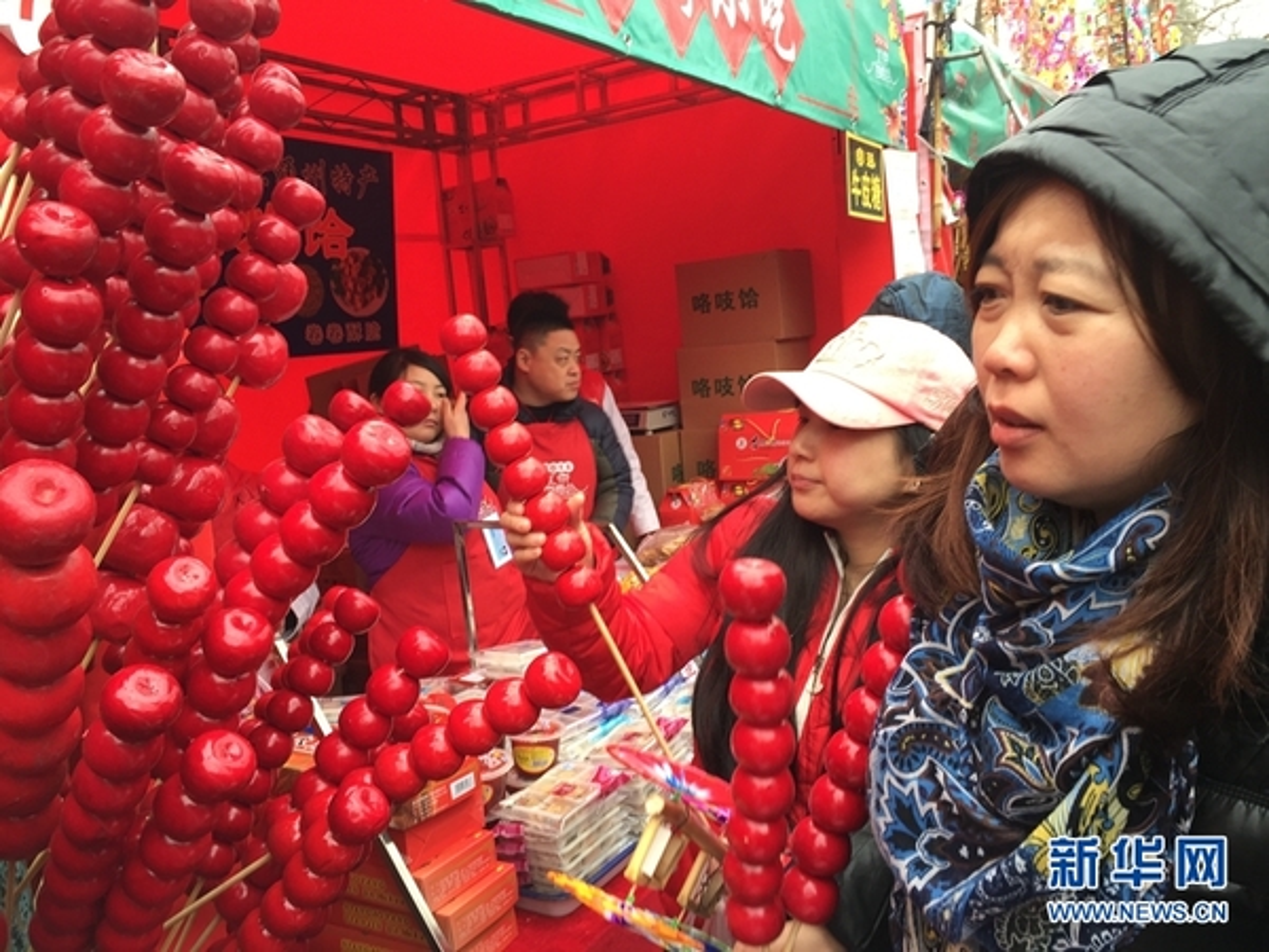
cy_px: 476
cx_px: 634
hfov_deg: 61.7
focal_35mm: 29
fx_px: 1063
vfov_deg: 48.2
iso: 32
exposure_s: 1/50
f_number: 2.2
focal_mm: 4.15
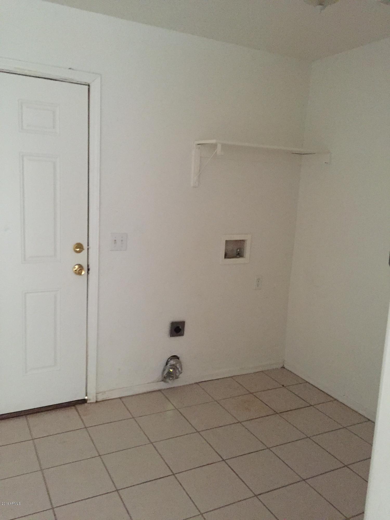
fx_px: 436
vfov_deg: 61.7
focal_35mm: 29
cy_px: 260
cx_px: 195
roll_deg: -2.3
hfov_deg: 48.2
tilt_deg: -10.8
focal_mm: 4.15
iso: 320
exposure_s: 1/15
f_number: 2.2
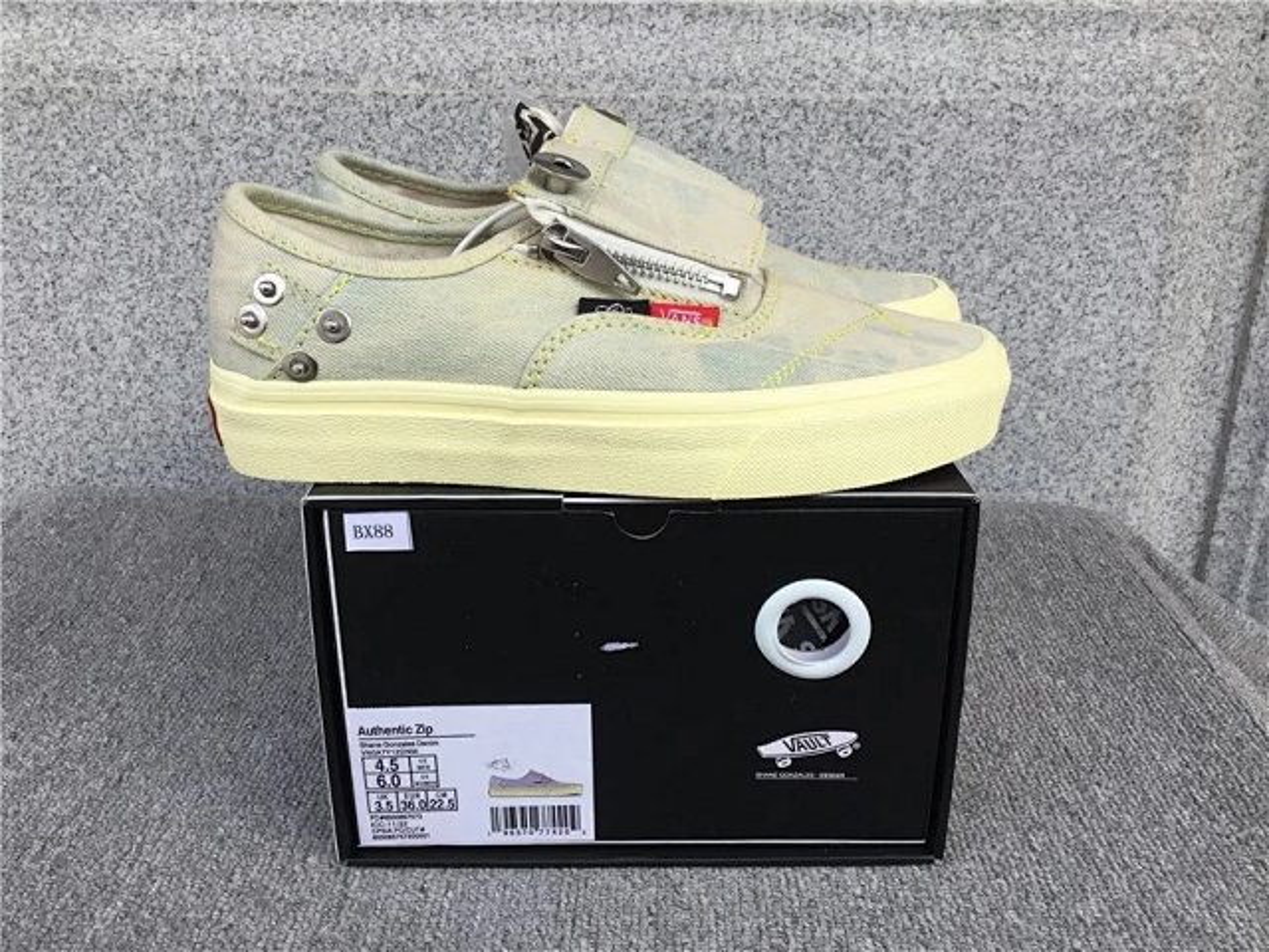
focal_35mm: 31
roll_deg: -0.6
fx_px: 1136
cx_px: 634
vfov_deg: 45.4
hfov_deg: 58.4
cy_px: 476
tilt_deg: -19.5
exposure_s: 1/392
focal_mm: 3.3
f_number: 2.4
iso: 25
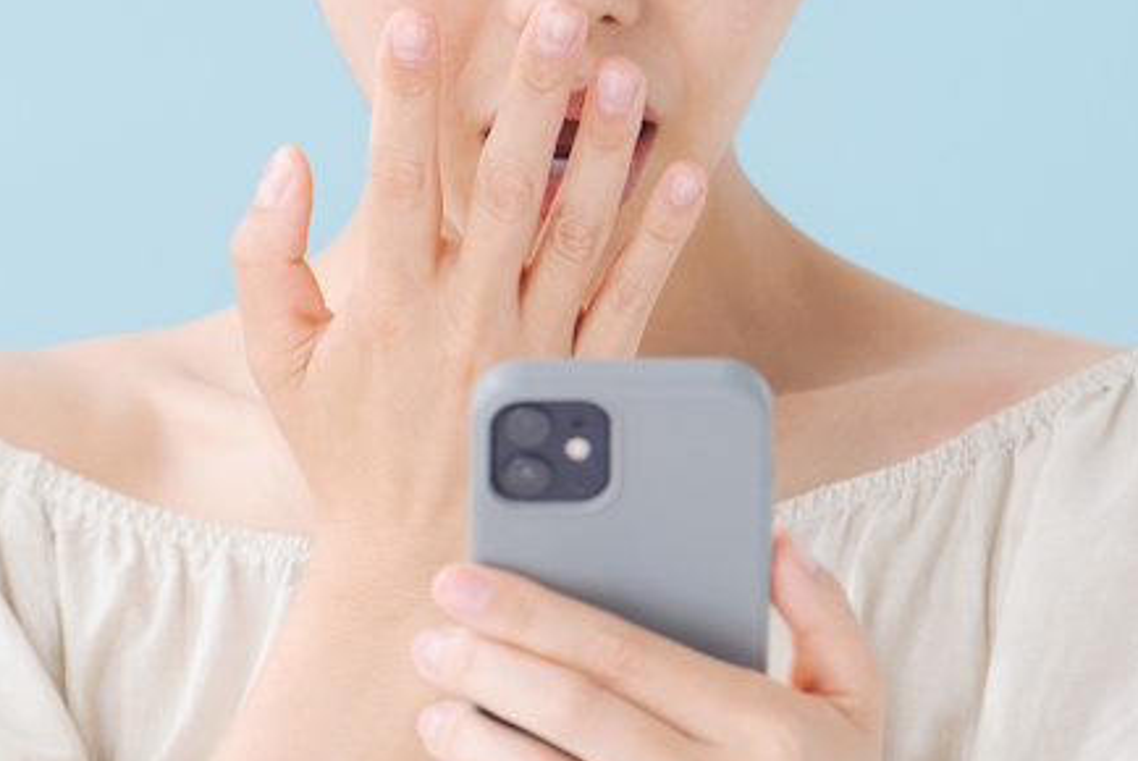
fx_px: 12842
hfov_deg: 5.1
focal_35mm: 406
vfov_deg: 3.4
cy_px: 310
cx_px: 519
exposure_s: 1/160
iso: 250
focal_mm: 147
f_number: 4.5
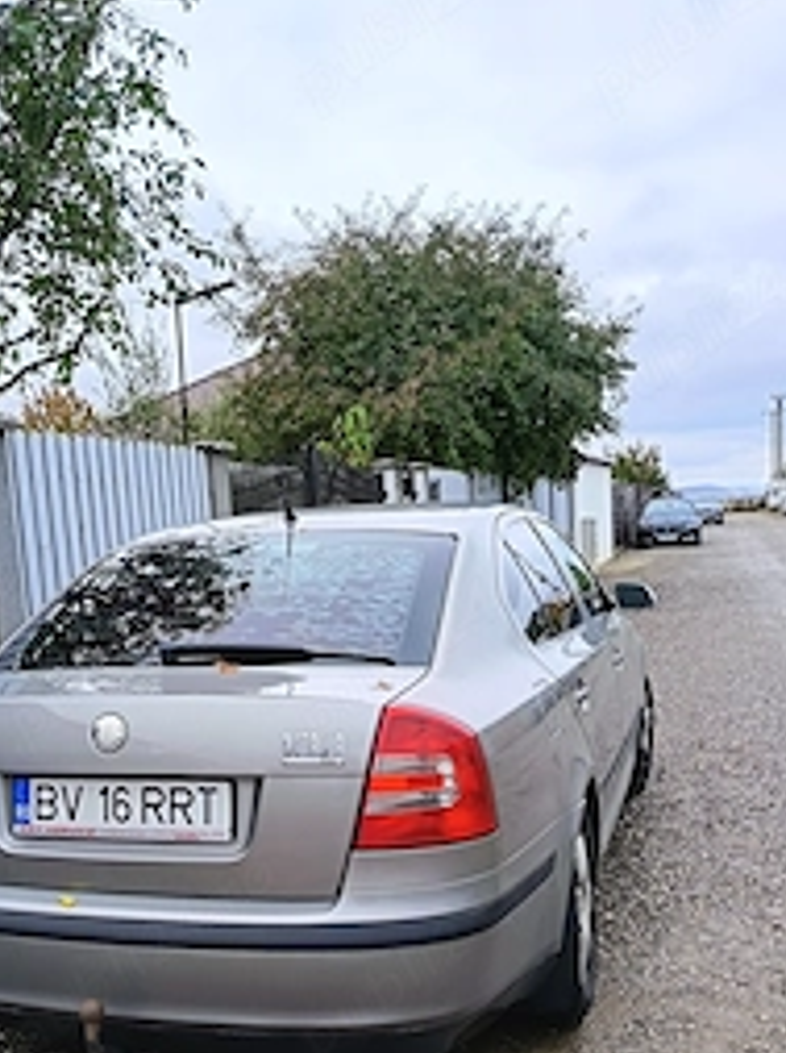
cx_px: 287
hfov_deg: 37.4
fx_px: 1153
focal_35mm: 38
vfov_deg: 48.2
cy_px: 708
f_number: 1.75
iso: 100
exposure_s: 1/174
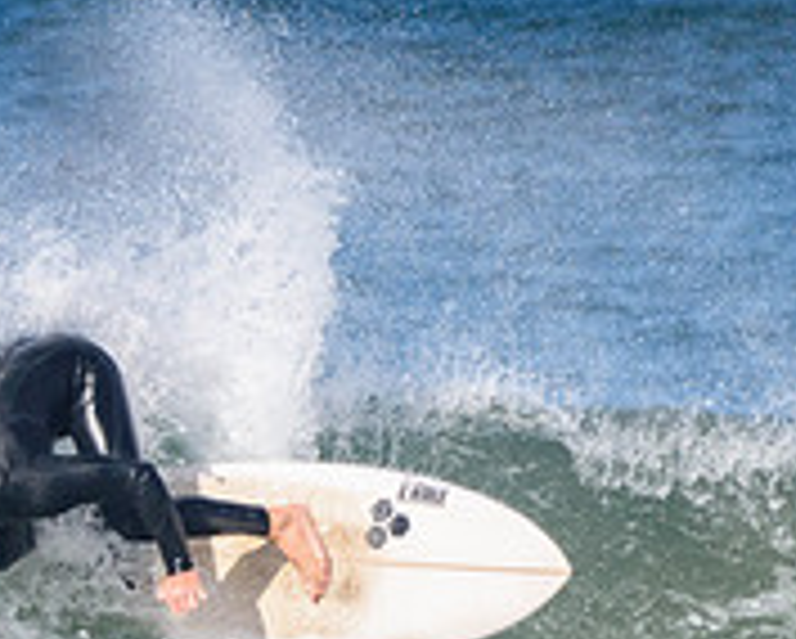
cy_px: 853
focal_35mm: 2301
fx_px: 54268
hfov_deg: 0.8
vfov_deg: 0.7
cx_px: 153
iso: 640
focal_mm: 500
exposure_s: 1/4000
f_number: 5.6
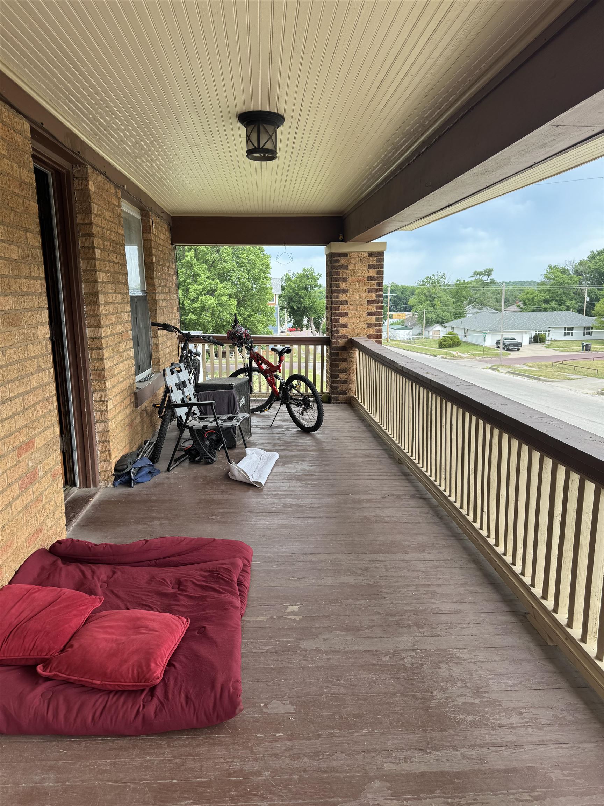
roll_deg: +1.5
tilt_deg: -9.6
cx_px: 302
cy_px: 403
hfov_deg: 56.8
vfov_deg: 71.6
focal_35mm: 24
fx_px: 558
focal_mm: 6.76
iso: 80
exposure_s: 1/318
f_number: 1.78
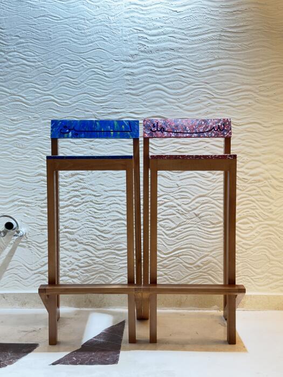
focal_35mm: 48
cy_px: 188
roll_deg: -0.1
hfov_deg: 30.3
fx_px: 523
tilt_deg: -3.2
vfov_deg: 39.7
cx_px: 142
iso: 125
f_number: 1.78
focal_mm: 6.76
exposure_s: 1/50
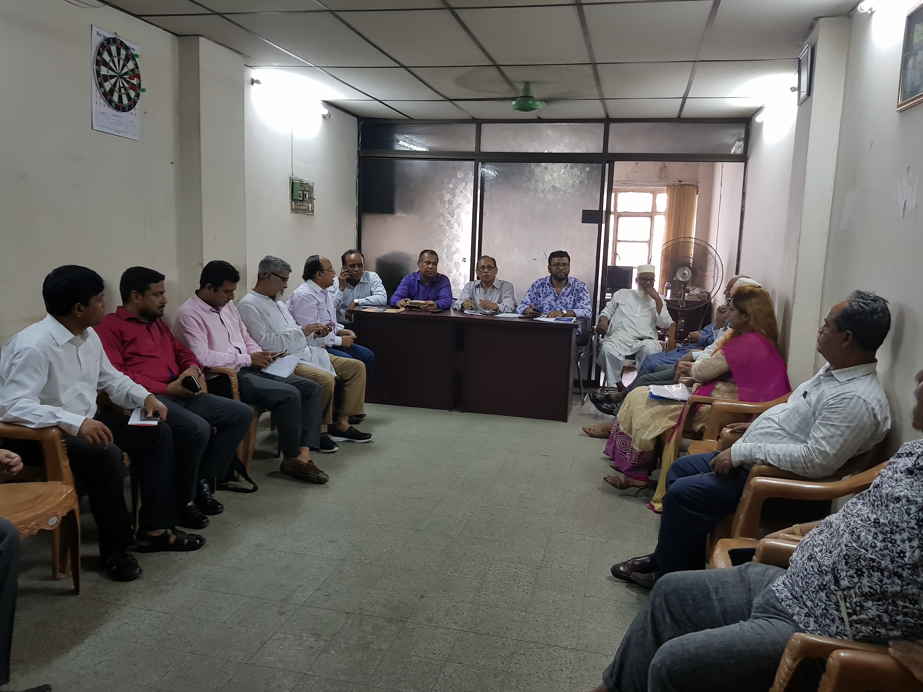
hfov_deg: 65.3
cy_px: 353
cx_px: 458
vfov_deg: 51.3
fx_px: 720
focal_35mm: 27
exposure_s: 1/35
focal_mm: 4.2
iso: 160
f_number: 1.7
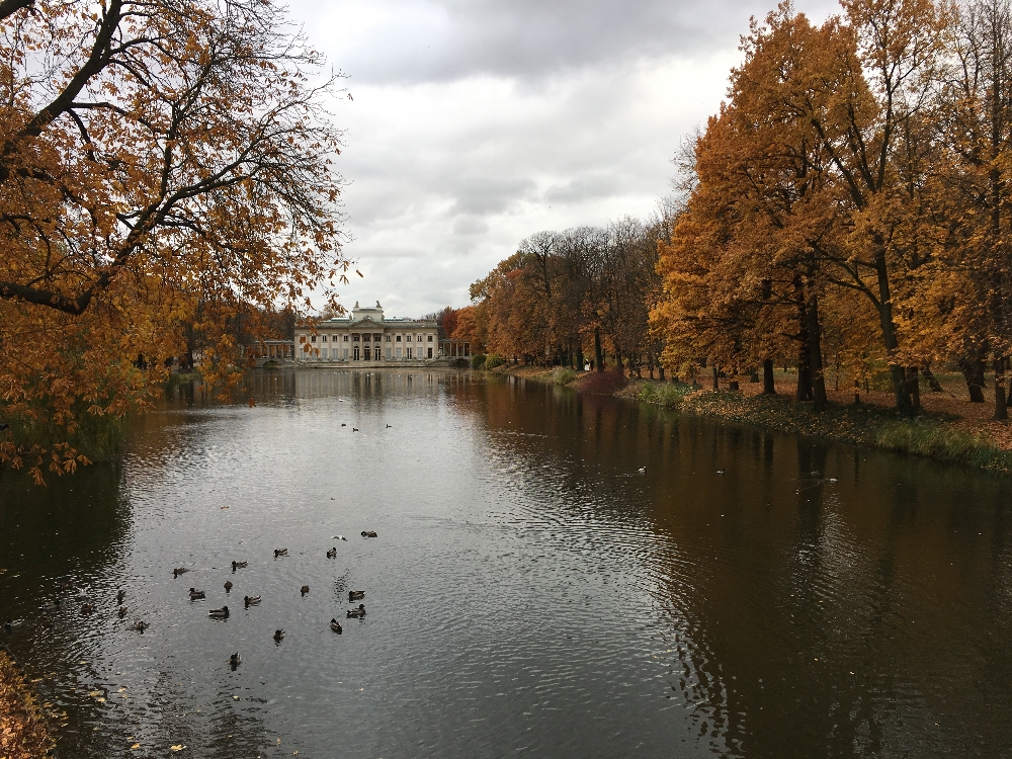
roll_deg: +1.2
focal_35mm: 29
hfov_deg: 61.7
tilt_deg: -2.3
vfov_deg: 48.2
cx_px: 506
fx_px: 848
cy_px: 380
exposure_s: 1/309
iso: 25
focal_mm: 4.15
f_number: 2.2
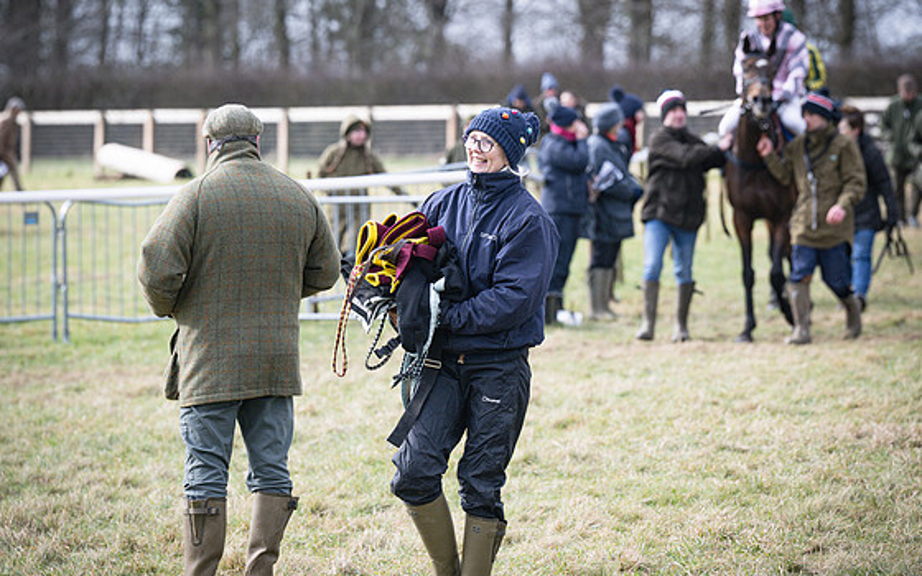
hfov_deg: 10.0
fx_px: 5252
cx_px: 460
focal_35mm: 209
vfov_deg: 6.3
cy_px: 291
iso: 400
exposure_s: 1/1000
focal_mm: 170
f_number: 5
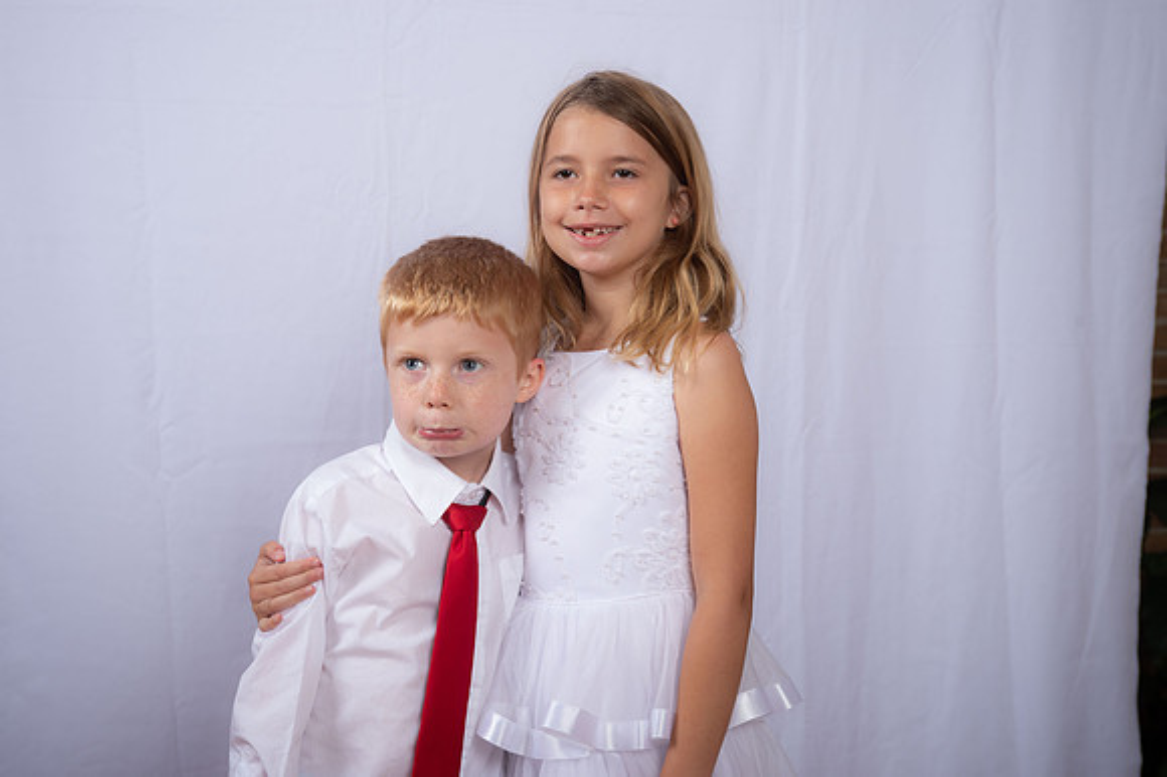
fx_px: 1782
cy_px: 388
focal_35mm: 55
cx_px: 584
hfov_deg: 36.3
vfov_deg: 24.6
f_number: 7.1
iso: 250
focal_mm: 55
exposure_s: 1/160
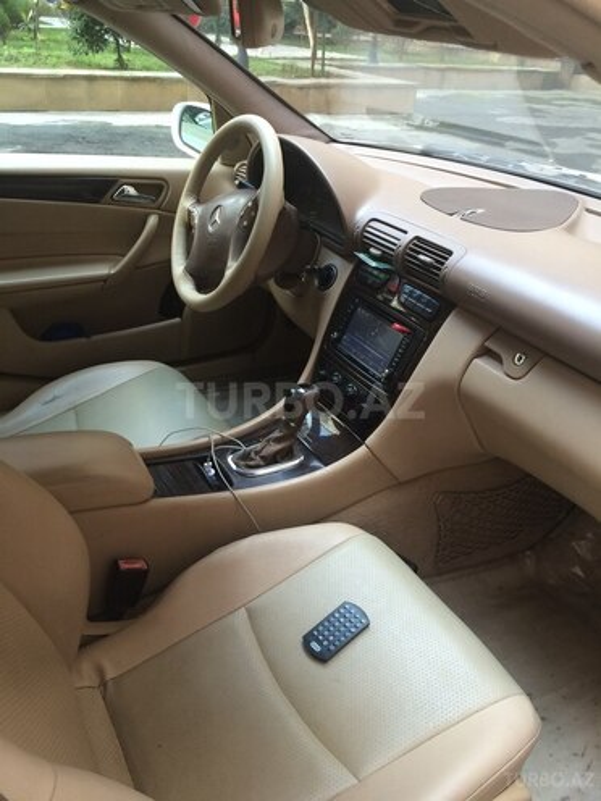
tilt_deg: -26.6
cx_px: 300
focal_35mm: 29
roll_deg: -3.4
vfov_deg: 61.7
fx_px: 671
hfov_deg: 48.2
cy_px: 400
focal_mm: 4.15
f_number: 2.2
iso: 32
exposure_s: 1/33
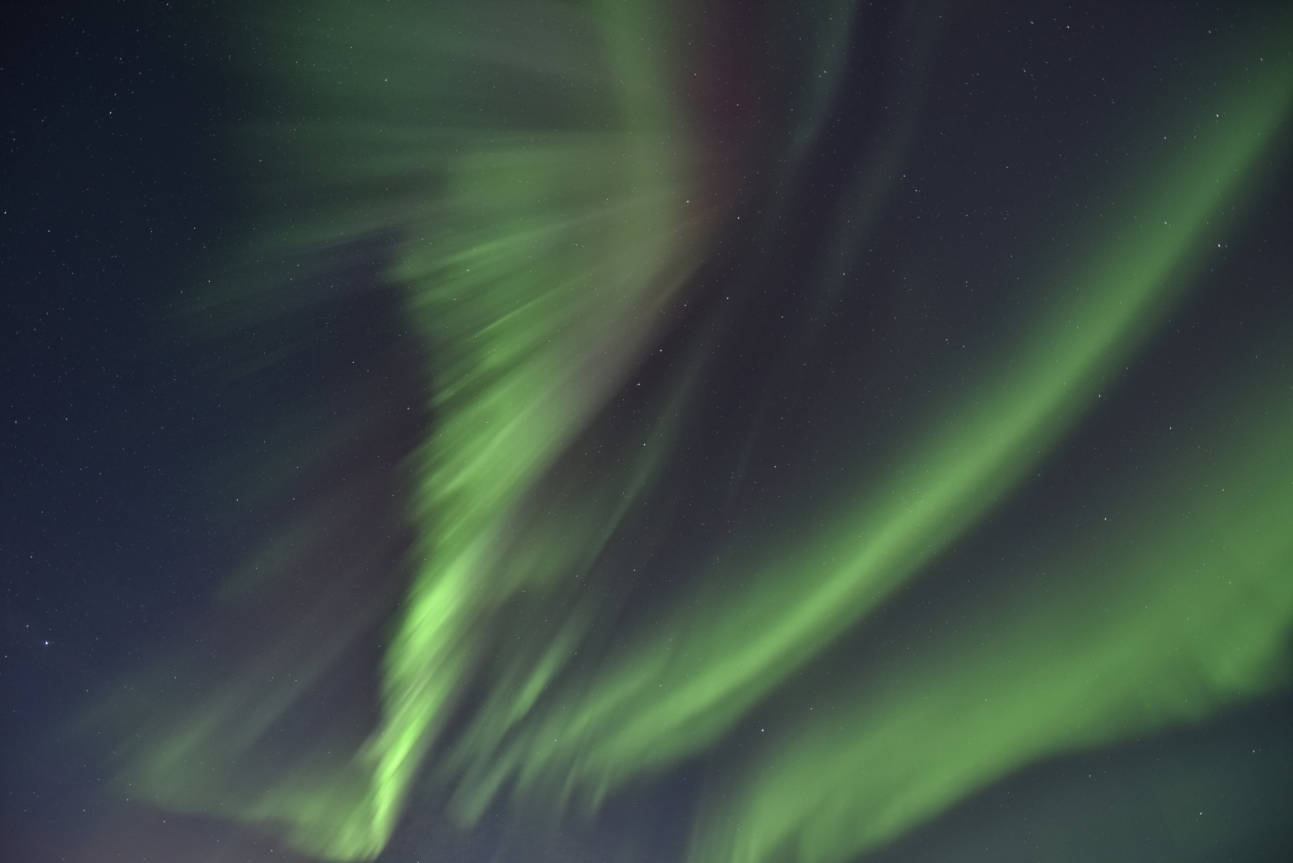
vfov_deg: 81.2
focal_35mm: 14
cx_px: 646
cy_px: 432
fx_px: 503
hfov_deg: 104.2
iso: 500
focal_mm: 14
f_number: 2.8
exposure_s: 10
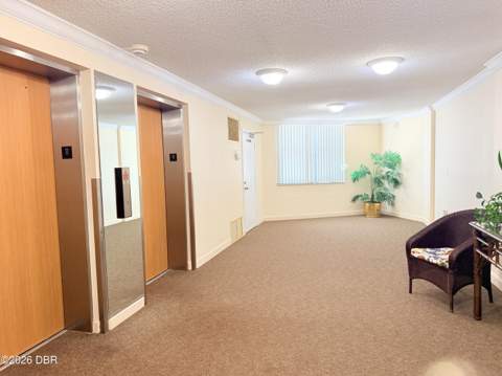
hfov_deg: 71.7
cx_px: 251
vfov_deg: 56.7
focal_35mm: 24
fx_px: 348
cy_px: 188
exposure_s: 1/60
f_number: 1.78
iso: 160
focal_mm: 6.76
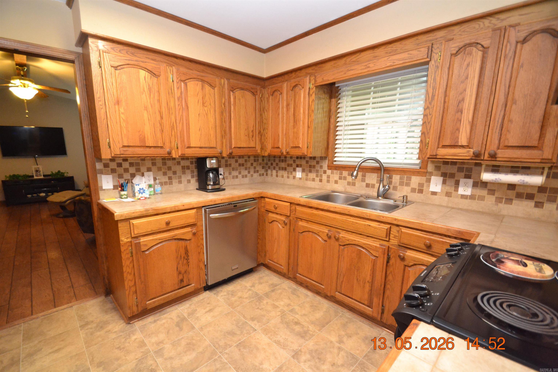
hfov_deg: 100.4
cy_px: 186
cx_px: 279
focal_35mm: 15
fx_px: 232
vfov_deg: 77.3
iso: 2500
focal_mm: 10
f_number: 3.5
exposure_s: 1/60
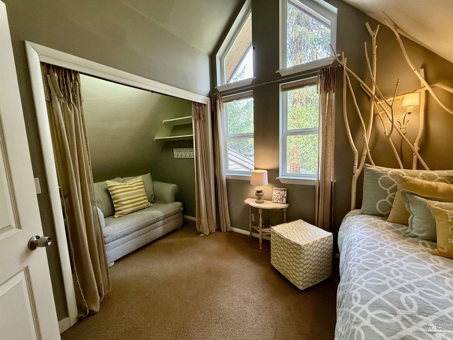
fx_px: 183
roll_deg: +2.1
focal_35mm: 14
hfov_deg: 102.1
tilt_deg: -7.1
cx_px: 226
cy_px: 170
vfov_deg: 85.7
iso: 250
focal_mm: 2.22
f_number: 2.2
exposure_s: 1/120
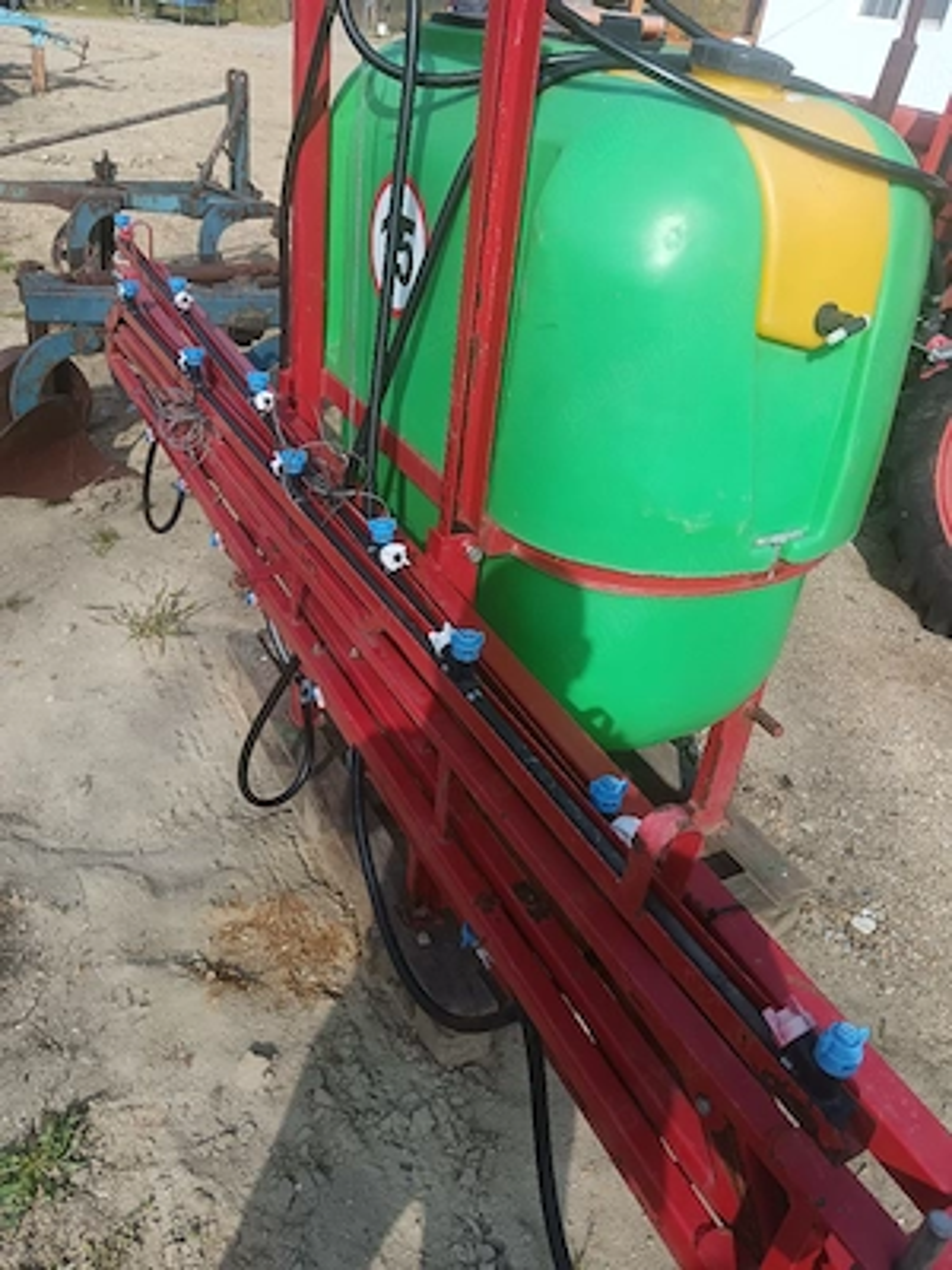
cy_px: 635
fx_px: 990
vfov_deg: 65.3
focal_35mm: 27
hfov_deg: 51.4
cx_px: 476
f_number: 1.9
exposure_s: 1/667
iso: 100
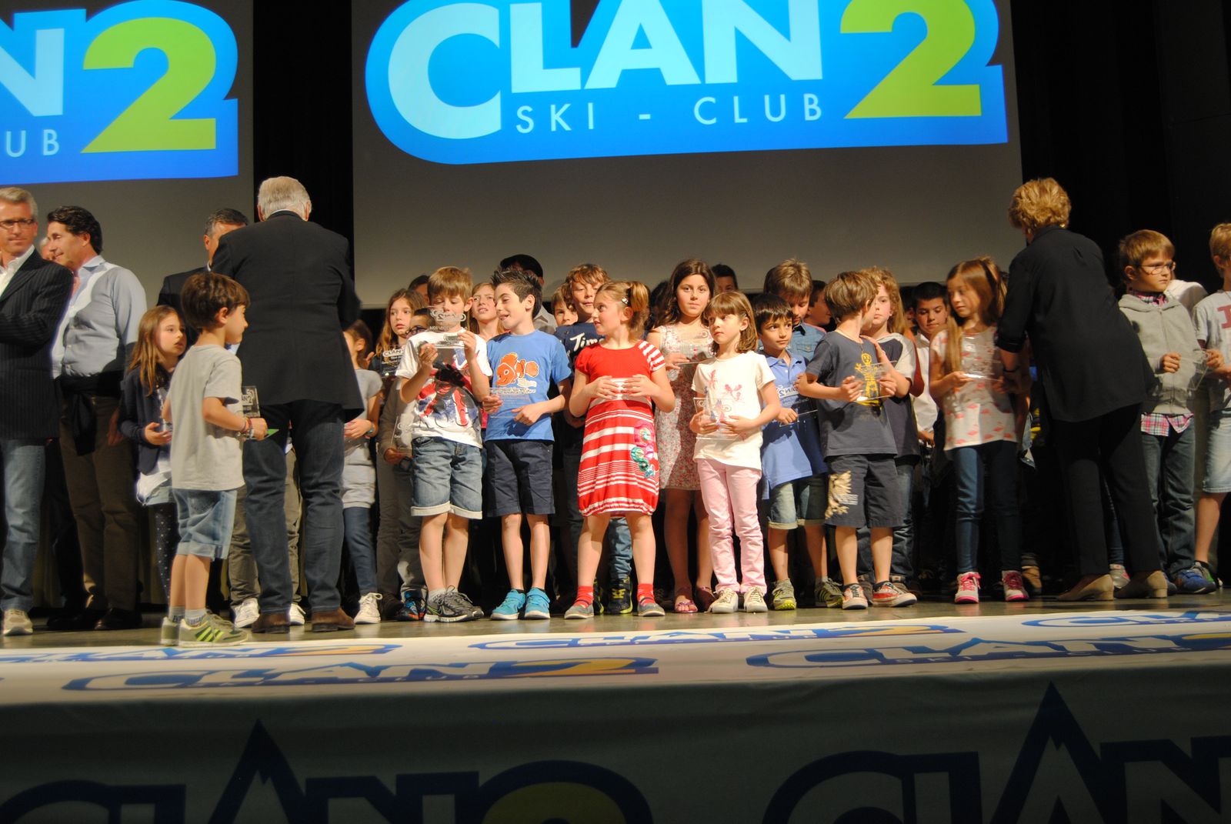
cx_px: 616
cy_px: 412
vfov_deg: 34.3
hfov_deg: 49.5
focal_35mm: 39
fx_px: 1335
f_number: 4
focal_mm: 26
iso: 280
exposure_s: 1/30
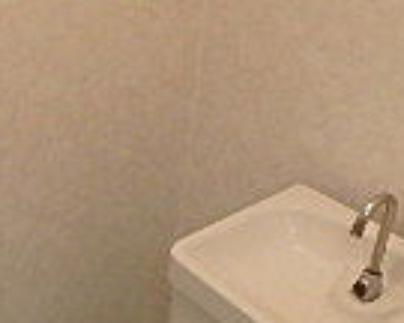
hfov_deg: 19.1
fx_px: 1160
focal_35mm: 97
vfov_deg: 15.2
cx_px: -12
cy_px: 401
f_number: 3.5
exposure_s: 1/30
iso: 500
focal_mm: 3.7
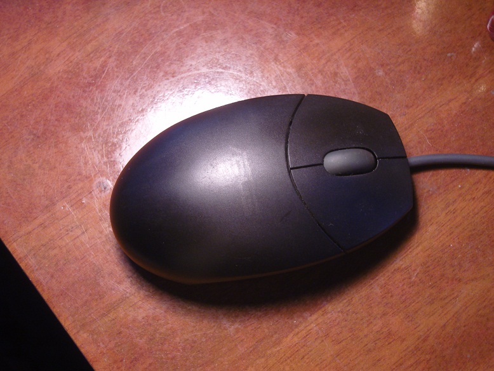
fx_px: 899
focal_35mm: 63
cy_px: 186
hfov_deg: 30.7
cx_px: 247
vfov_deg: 23.3
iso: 200
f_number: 3.8
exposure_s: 1/15
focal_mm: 13.6
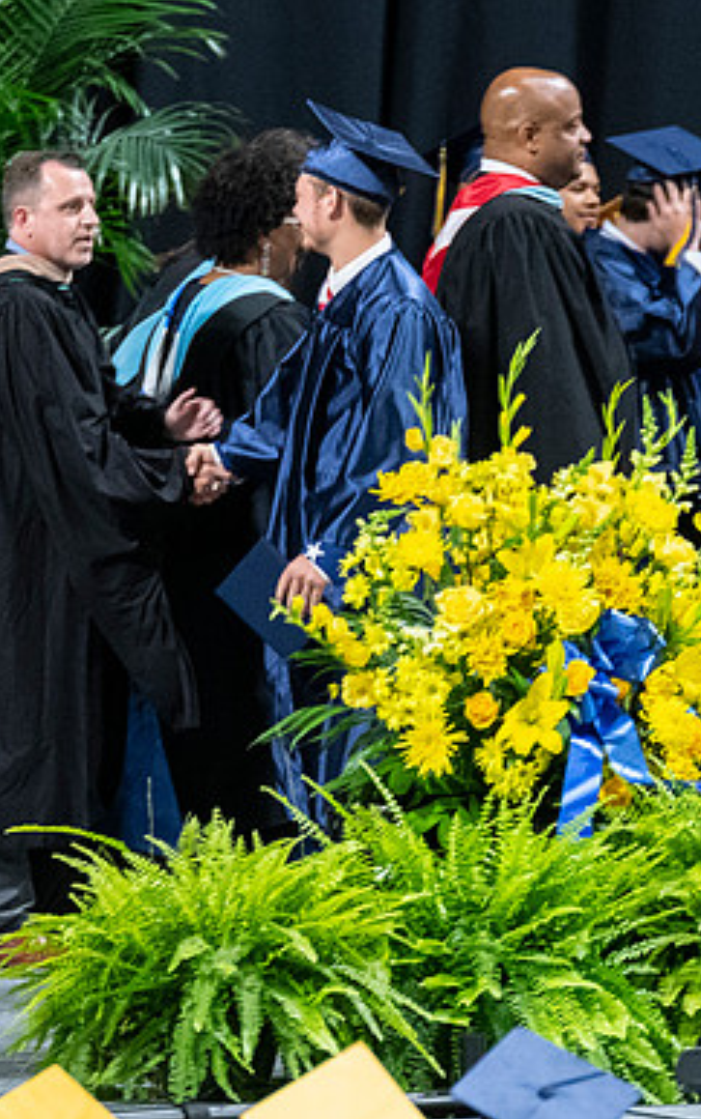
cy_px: 564
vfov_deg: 3.4
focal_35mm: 619
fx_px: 18879
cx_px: 416
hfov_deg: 2.1
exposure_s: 1/200
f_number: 4
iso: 2000
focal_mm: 200
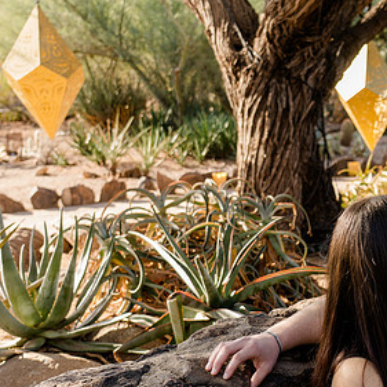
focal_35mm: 58
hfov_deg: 28.2
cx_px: 365
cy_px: 188
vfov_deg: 29.6
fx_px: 734
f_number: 4
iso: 320
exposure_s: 1/250
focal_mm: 33
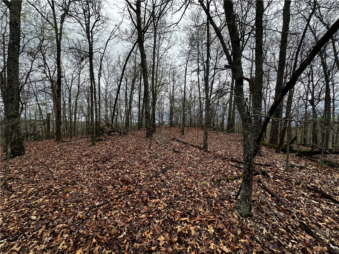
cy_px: 127
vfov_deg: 85.7
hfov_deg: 102.1
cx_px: 170
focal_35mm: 14
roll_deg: -1.3
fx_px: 137
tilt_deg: -0.8
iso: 40
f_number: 2.2
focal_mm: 2.22
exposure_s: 1/251
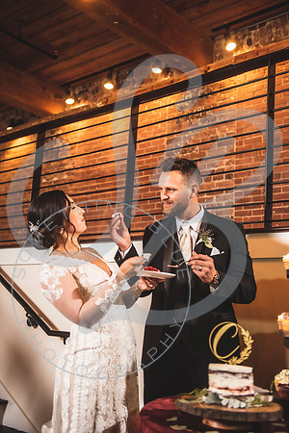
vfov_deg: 44.5
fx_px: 530
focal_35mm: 44
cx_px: 144
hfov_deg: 30.5
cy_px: 216
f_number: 2.8
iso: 500
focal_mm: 44
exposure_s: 1/125
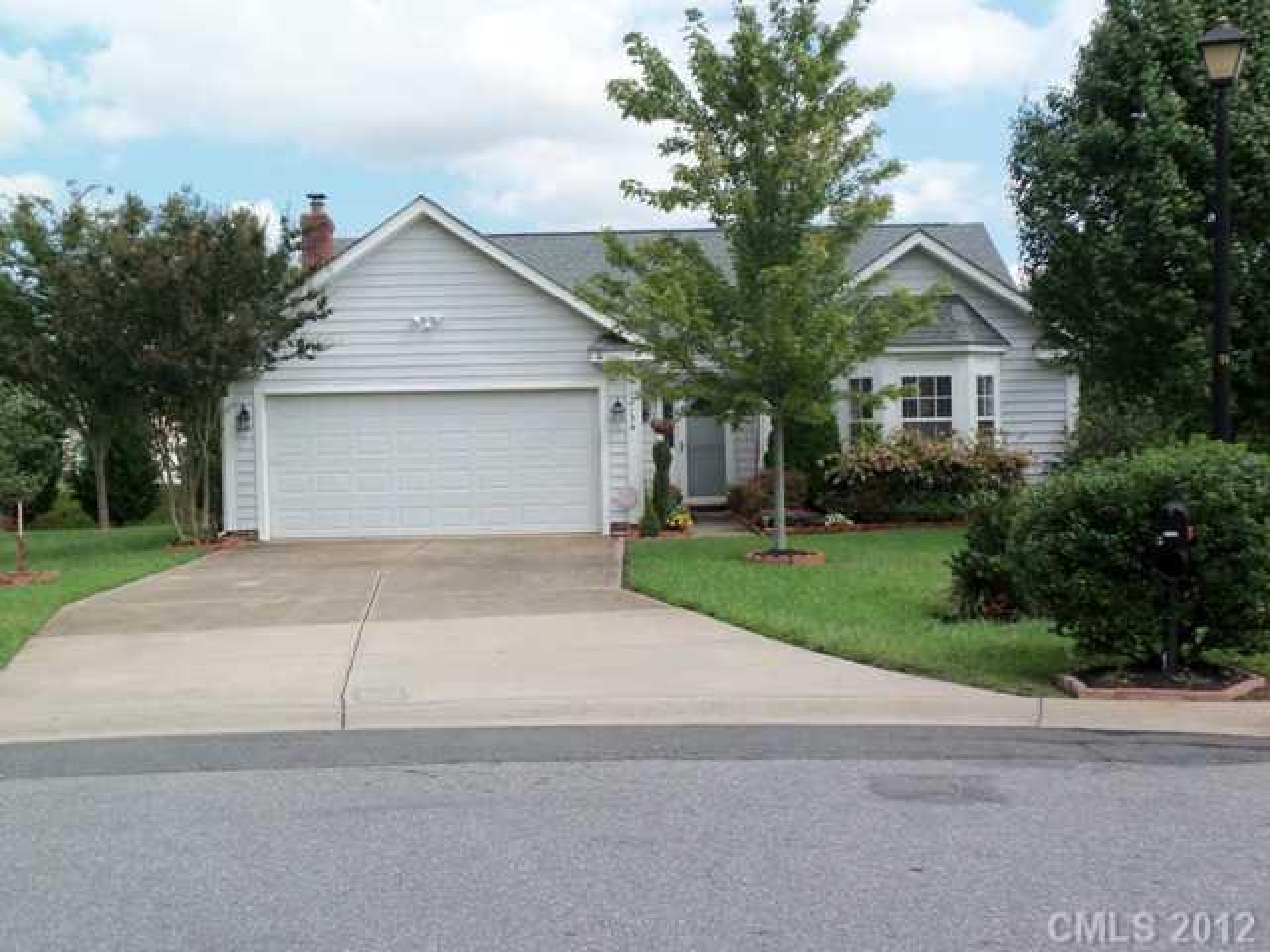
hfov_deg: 39.7
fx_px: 1761
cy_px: 476
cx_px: 635
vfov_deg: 30.3
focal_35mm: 48
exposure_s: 1/500
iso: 80
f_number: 3.9
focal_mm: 8.7
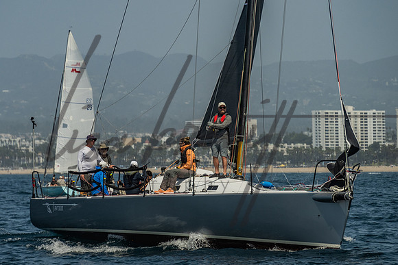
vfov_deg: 4.6
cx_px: 169
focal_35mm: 301
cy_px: 106
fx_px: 3331
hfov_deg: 6.8
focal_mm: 200
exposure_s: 1/1600
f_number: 6.3
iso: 320
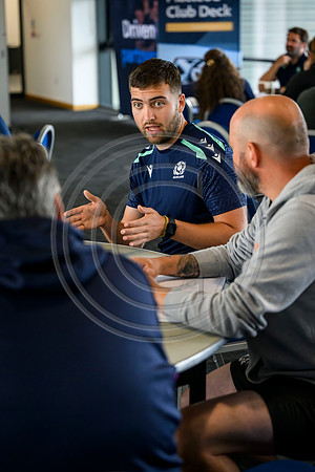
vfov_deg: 27.7
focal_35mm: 73
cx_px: 158
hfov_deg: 18.7
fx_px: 958
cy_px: 236
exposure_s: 1/640
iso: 2500
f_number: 3.2
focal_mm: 73
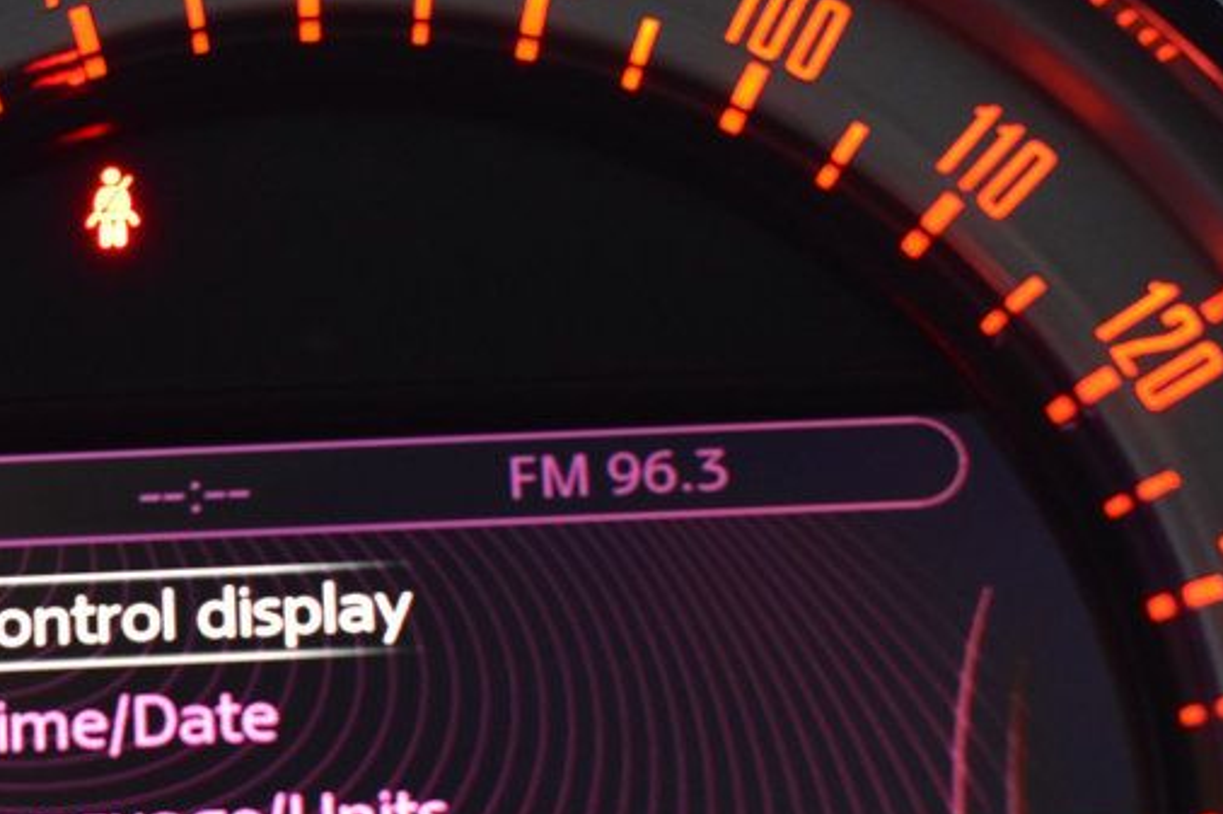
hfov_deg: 24.5
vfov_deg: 16.5
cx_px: 300
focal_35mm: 82
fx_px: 2785
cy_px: 657
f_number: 5
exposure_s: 1/15
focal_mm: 27
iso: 1600
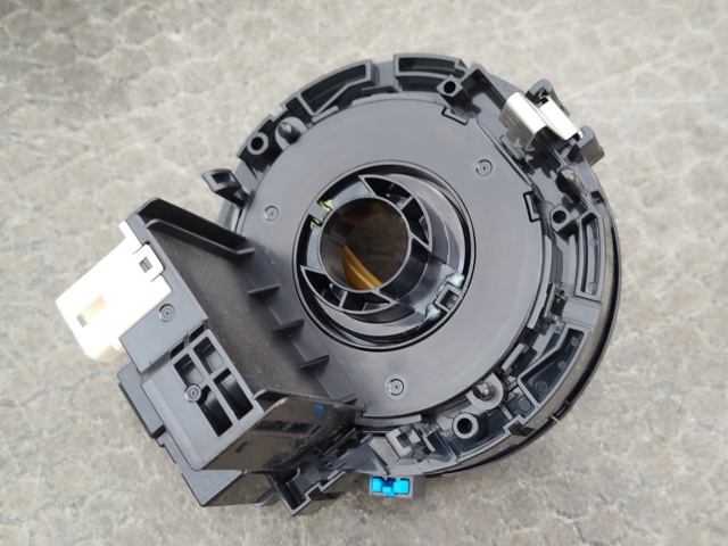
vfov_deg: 30.3
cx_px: 364
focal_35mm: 48
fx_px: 1009
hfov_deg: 39.7
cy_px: 273
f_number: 1.7
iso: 64
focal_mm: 5.31
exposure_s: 1/50
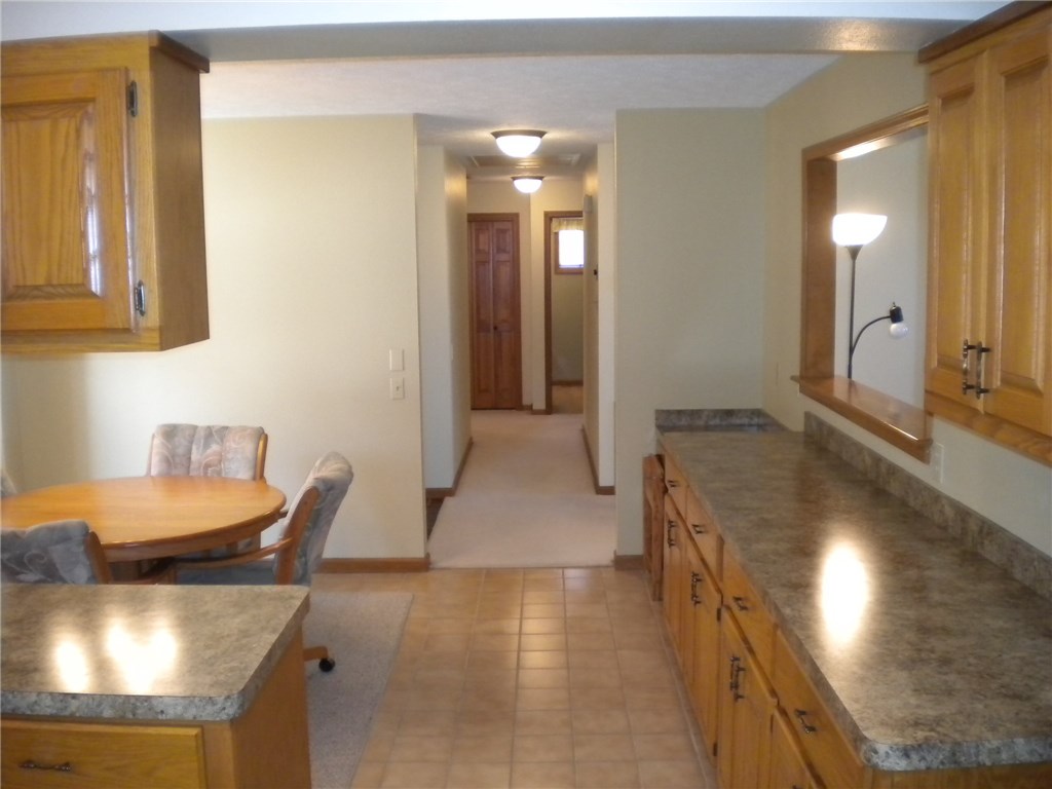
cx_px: 526
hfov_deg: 52.6
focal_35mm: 35
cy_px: 394
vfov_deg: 40.7
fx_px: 1064
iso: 400
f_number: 3.1
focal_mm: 6.3
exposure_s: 1/54.3
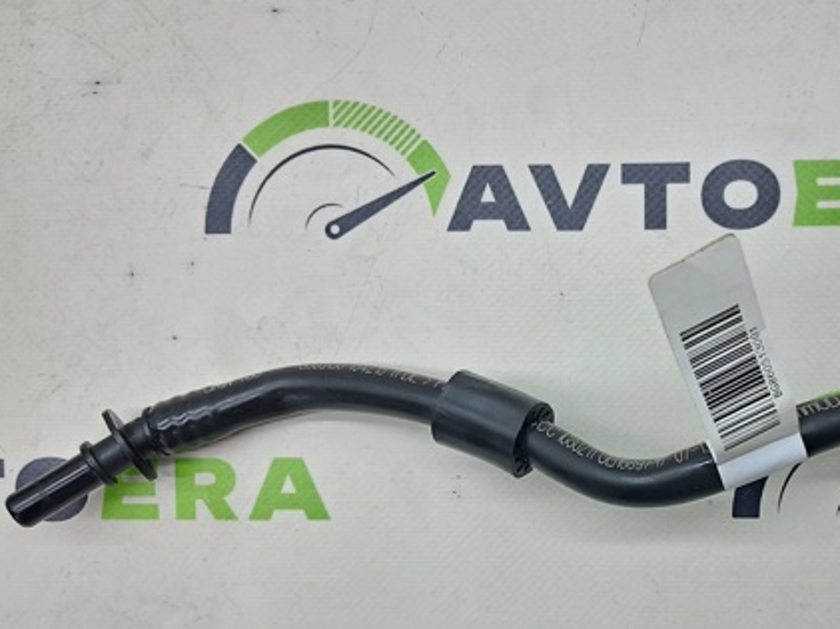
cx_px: 611
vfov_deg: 34.5
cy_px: 450
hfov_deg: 44.6
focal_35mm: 41
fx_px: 994
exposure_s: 1/60
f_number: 1.8
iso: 80
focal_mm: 4
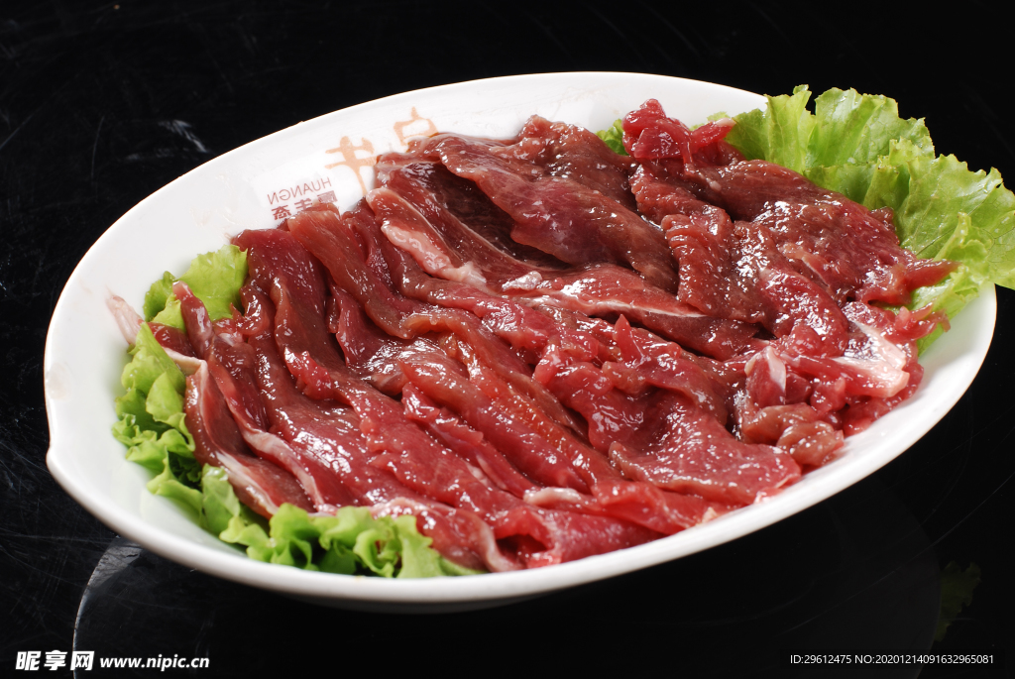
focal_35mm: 75
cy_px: 340
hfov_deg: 27.0
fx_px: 2117
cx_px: 508
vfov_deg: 18.2
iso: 100
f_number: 11
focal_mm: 50
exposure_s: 1/125
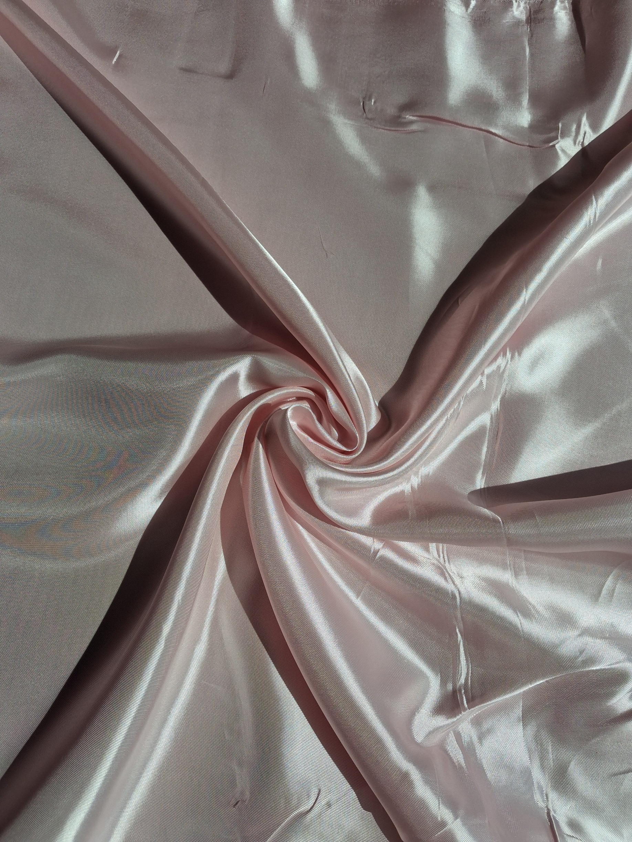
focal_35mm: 27
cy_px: 421
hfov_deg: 51.4
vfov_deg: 65.3
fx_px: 657
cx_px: 316
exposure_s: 1/2000
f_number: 1.8
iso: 25
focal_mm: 4
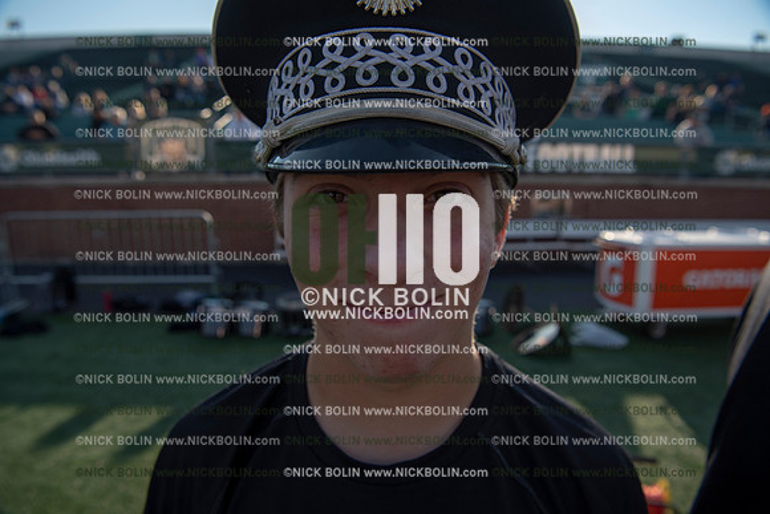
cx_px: 385
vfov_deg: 53.2
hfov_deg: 73.7
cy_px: 257
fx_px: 513
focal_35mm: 24
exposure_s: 1/500
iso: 100
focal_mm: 24
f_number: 5.6
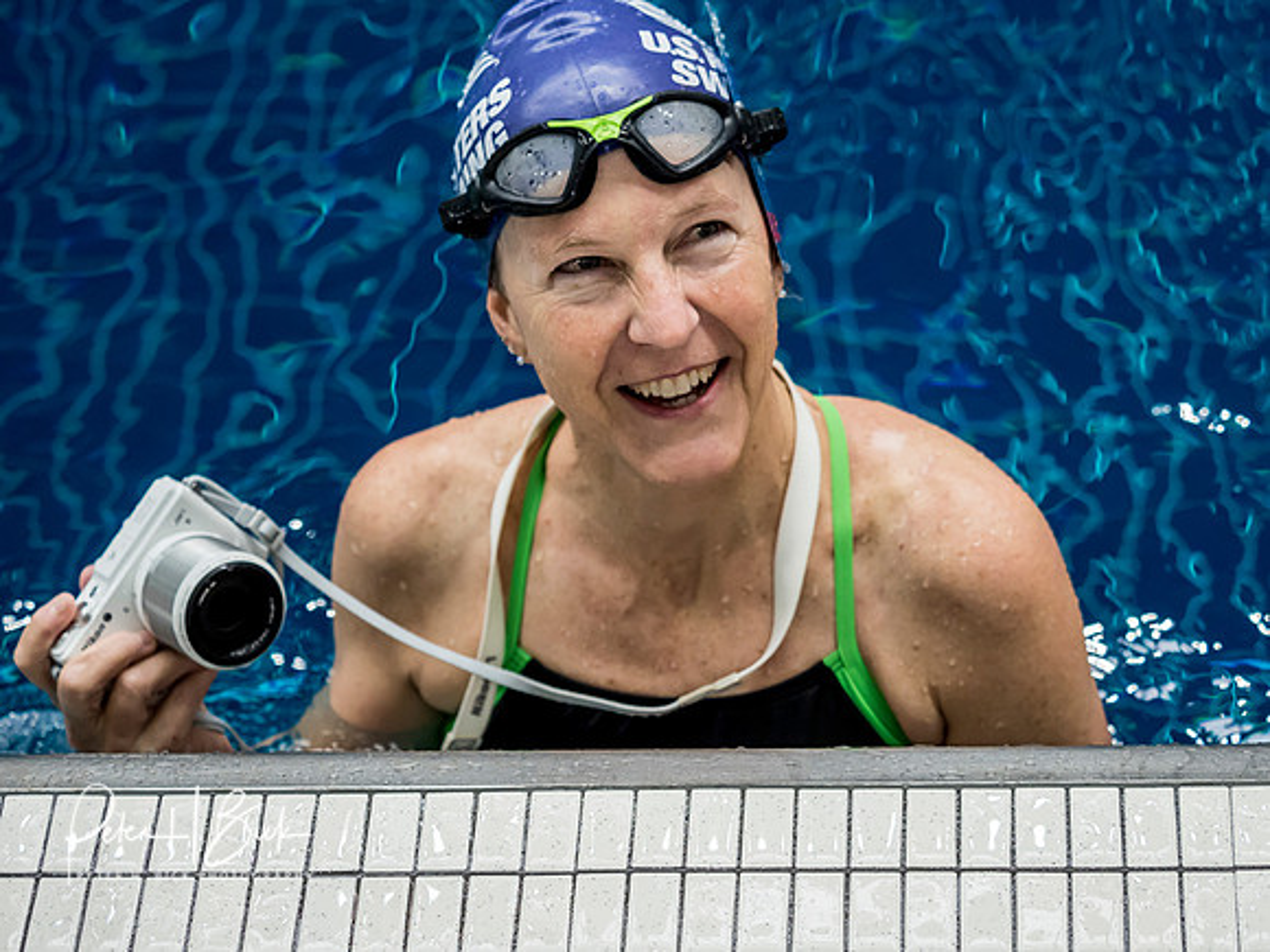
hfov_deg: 19.0
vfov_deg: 14.3
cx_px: 692
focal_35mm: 104
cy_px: 434
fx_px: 3801
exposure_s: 1/400
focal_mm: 46
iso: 1250
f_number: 2.8
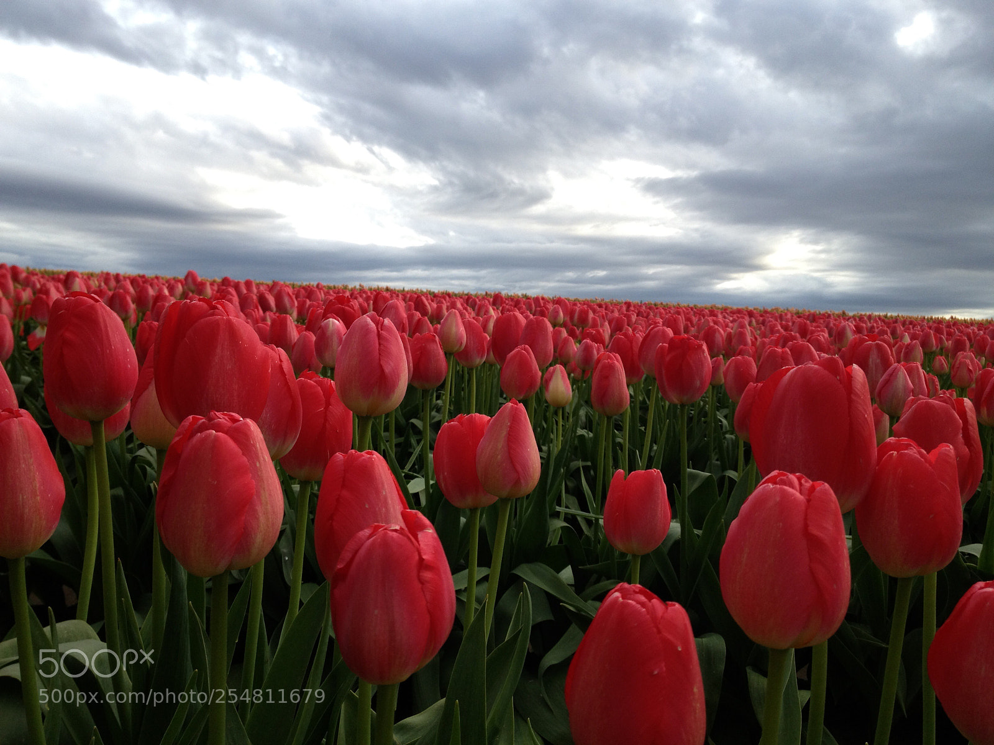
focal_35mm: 35
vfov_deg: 40.7
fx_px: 1005
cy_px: 372
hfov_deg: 52.6
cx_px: 497
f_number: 2.4
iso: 50
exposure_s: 1/567
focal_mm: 4.28
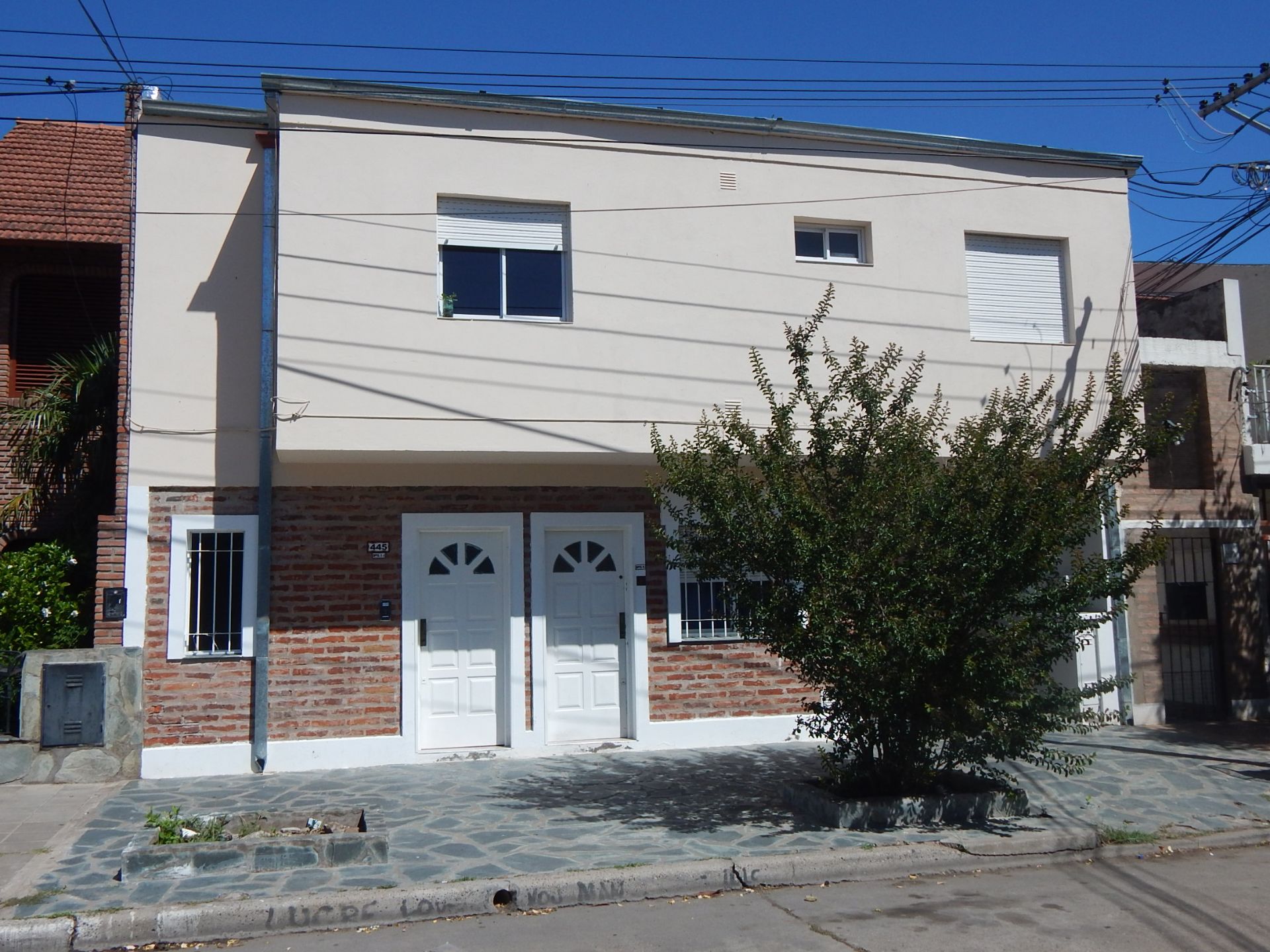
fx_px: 1137
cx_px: 635
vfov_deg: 45.4
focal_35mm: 31
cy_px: 476
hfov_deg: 58.4
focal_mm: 5.6
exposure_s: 1/800
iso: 125
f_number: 6.5
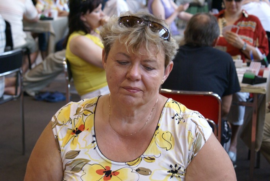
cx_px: 135
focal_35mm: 82
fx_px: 619
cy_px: 90
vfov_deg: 16.6
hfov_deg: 24.6
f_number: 5.6
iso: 800
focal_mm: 55
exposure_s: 1/50
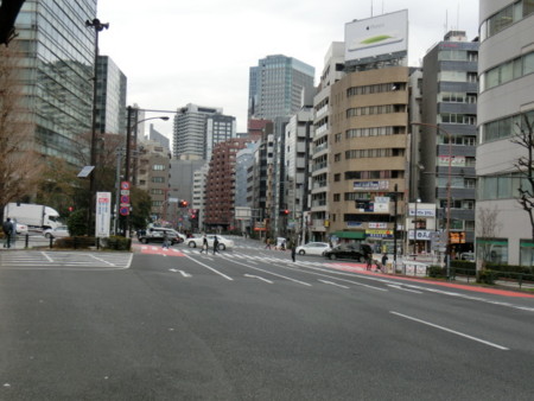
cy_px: 200
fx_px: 725
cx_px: 267
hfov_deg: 40.4
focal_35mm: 47
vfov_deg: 30.9
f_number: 4.2
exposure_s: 1/250
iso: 80
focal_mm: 8.29
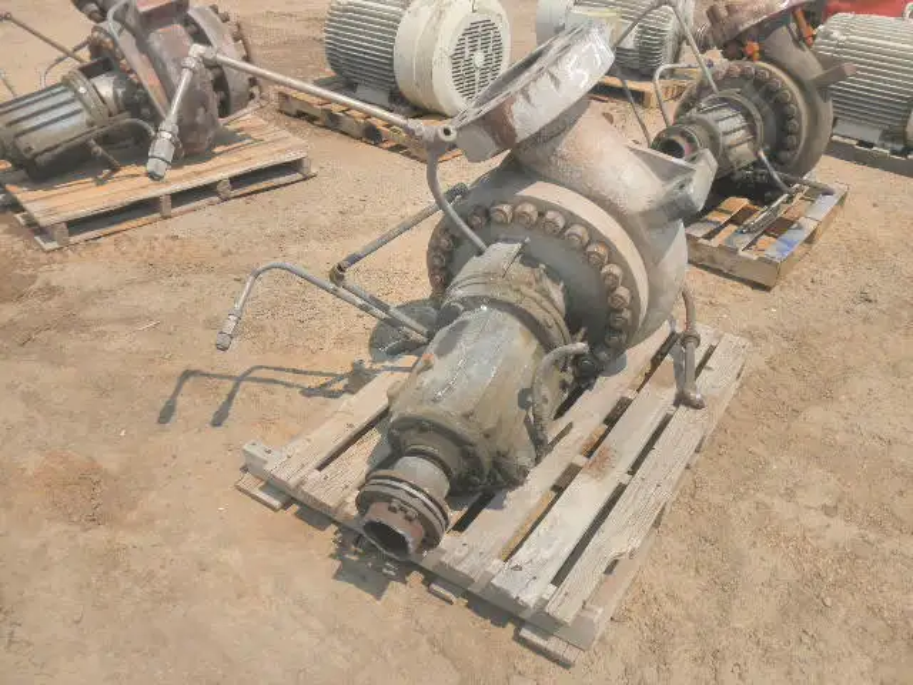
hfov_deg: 63.4
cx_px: 456
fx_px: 739
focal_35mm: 28
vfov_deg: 49.7
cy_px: 342
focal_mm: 5
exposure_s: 1/160
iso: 64
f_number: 8.5
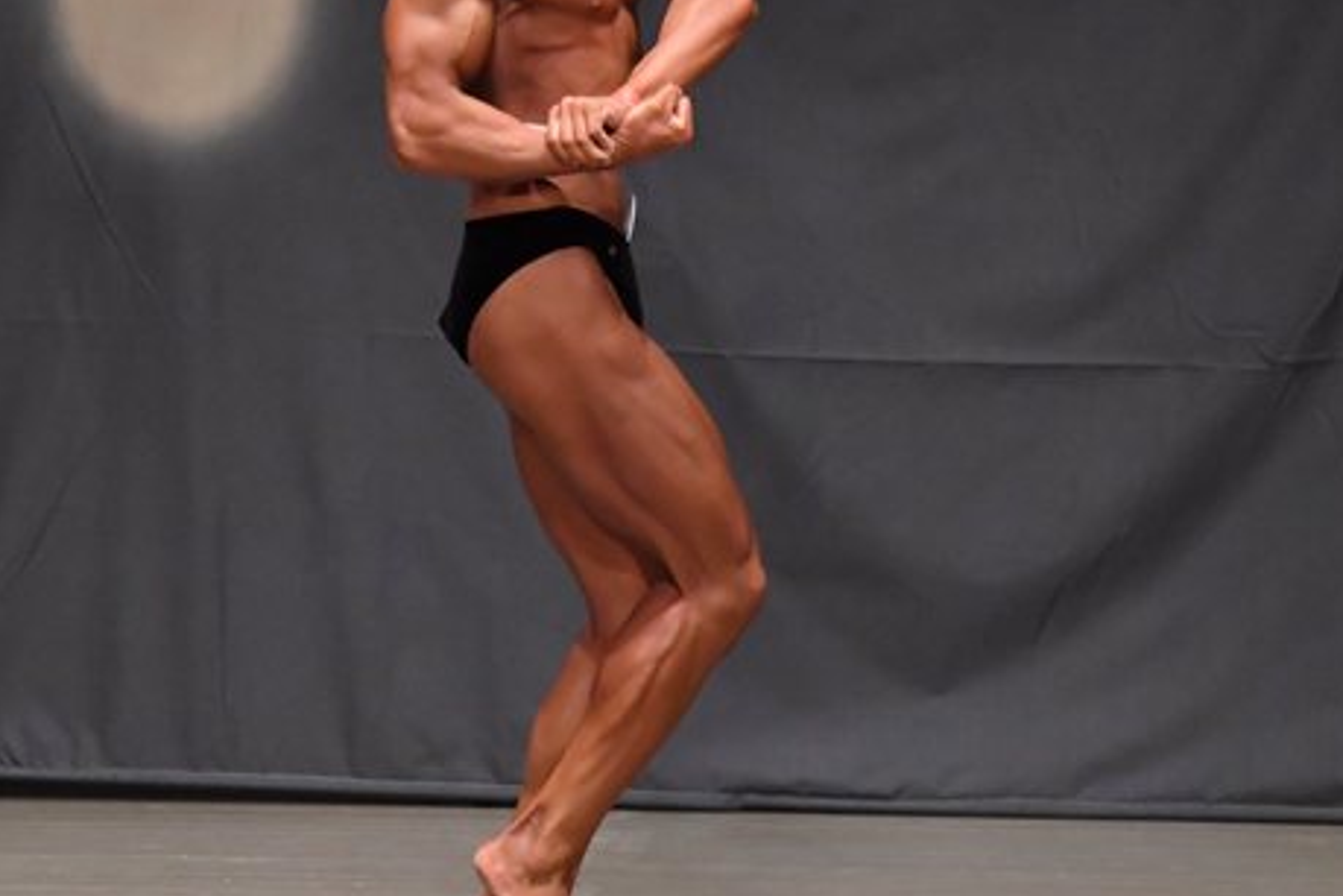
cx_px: 502
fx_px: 15108
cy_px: 299
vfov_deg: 3.4
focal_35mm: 405
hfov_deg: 5.1
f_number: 5.6
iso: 6400
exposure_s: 1/400
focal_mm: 160
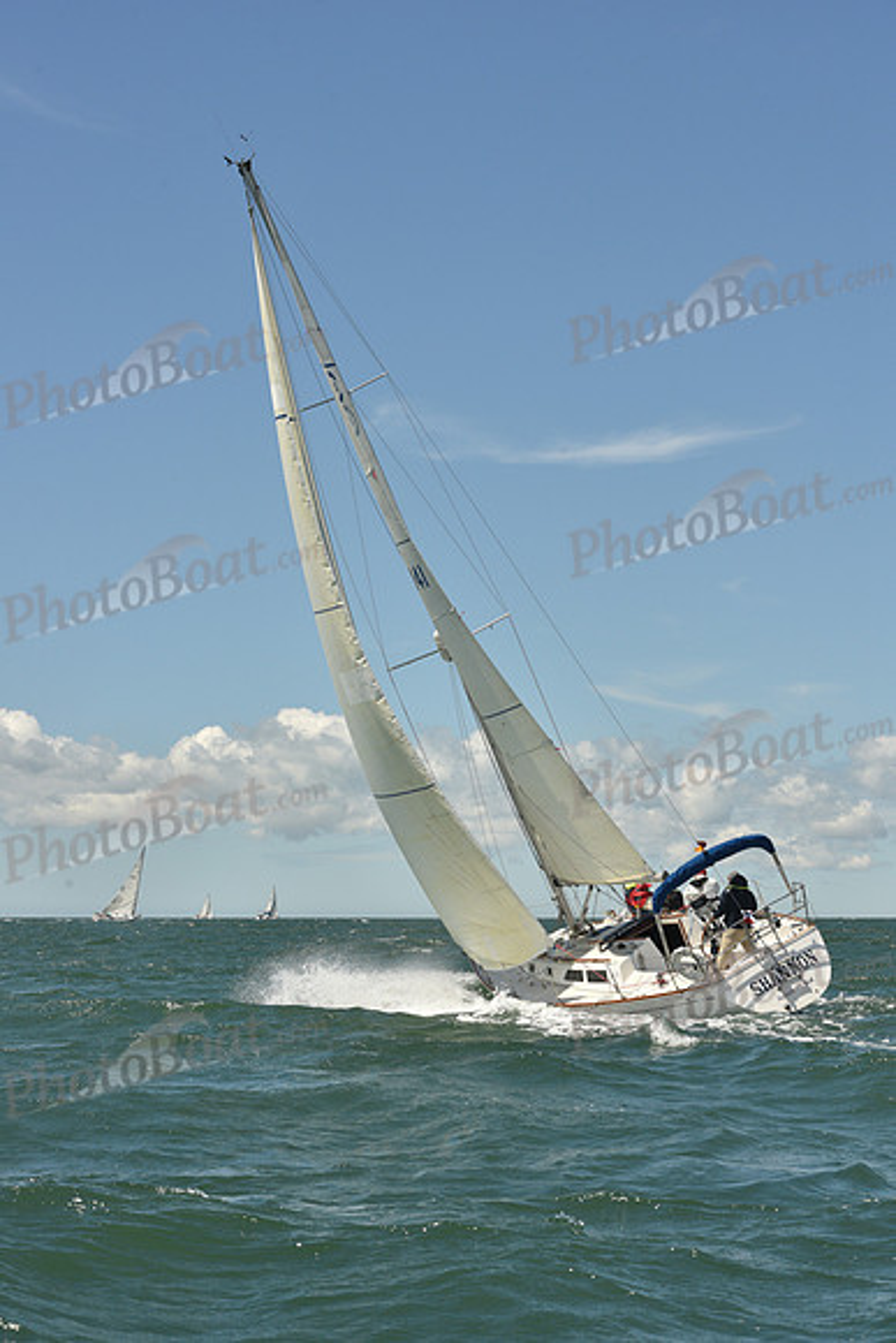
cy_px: 672
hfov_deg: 19.5
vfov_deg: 28.8
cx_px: 448
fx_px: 2612
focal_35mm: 70
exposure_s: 1/800
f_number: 11
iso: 320
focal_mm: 70
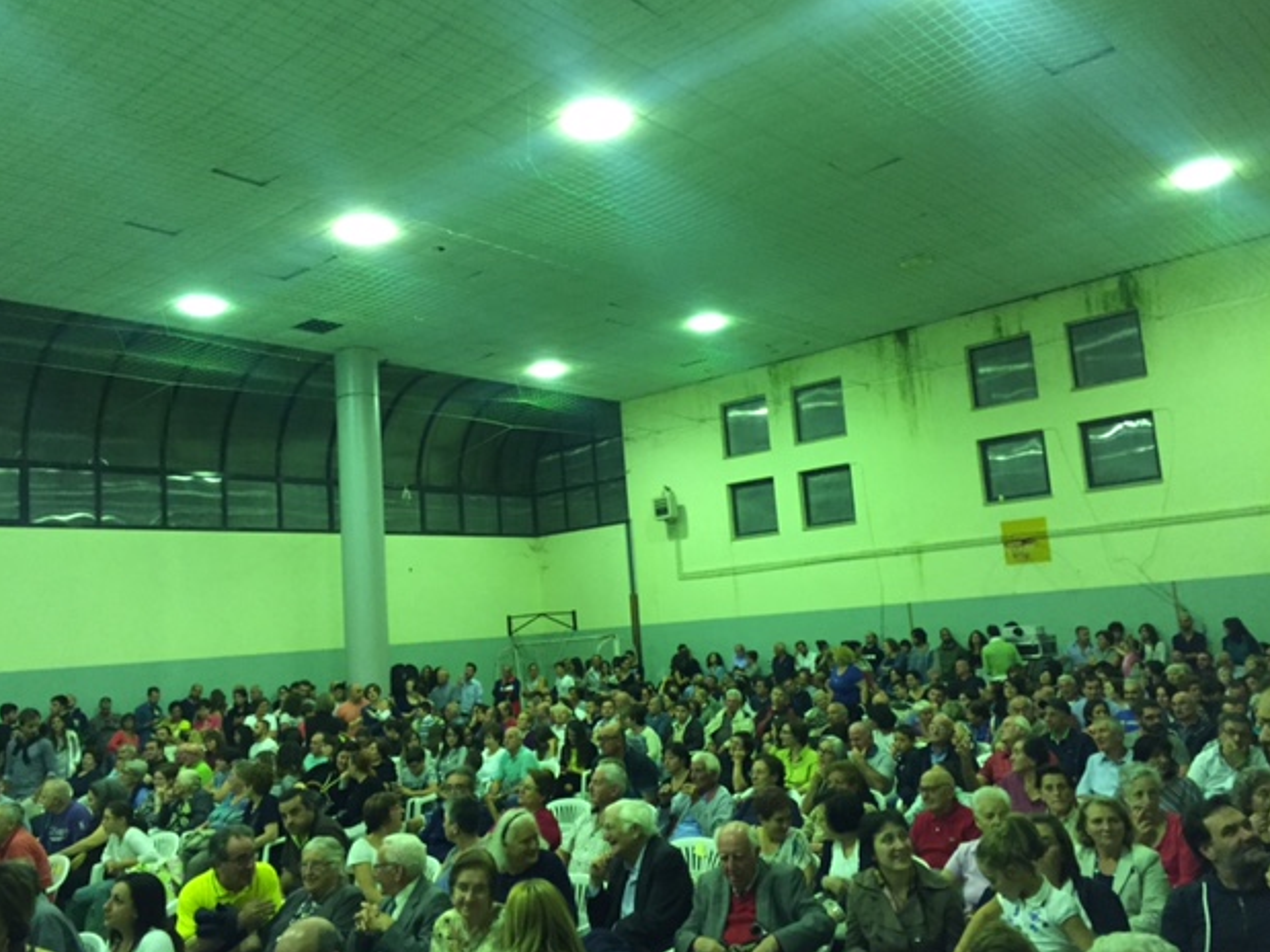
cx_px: 618
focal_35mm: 30
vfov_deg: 46.8
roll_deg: +4.9
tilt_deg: +8.8
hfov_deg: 60.0
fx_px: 1100
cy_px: 476
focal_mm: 4.15
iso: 250
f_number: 2.2
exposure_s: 1/25
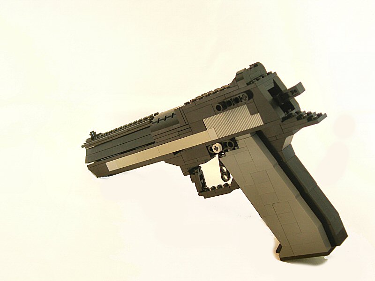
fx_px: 552
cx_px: 188
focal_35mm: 51
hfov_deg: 37.5
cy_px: 140
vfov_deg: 28.6
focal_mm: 10.6
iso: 50
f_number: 3.2
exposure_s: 1/6.4
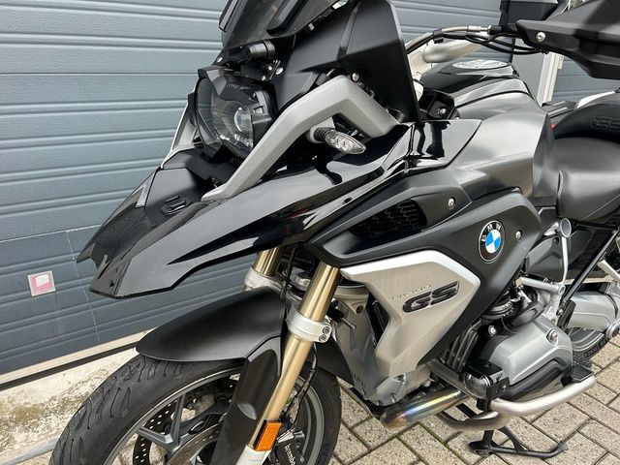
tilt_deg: -20.7
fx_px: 466
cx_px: 310
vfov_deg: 53.1
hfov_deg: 67.3
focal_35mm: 26
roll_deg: -0.7
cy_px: 232
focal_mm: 5.7
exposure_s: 1/436
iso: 50
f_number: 1.5
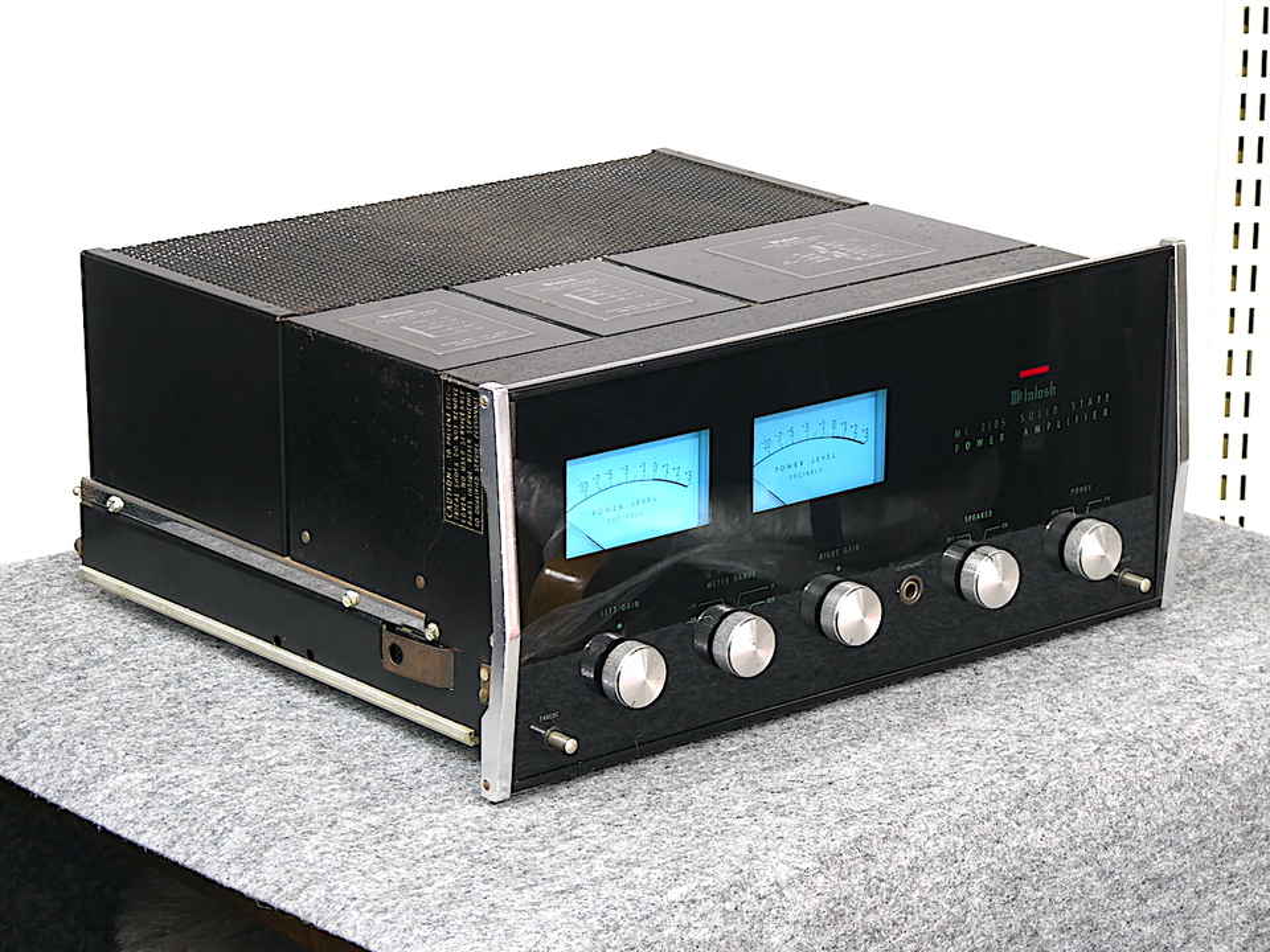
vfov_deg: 12.9
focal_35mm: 115
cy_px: 476
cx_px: 635
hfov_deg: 17.1
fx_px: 4219
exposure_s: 1/4
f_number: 5.1
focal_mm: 20.6
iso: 200
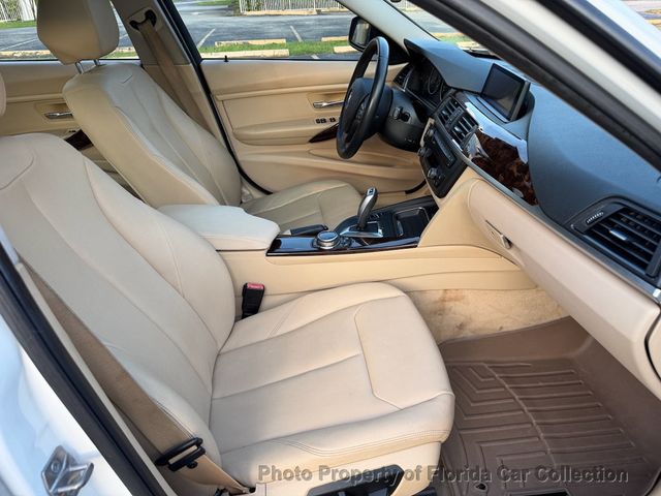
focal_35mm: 24
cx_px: 330
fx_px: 458
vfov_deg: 56.8
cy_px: 248
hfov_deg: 71.6
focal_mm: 6.76
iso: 64
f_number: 1.78
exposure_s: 1/121
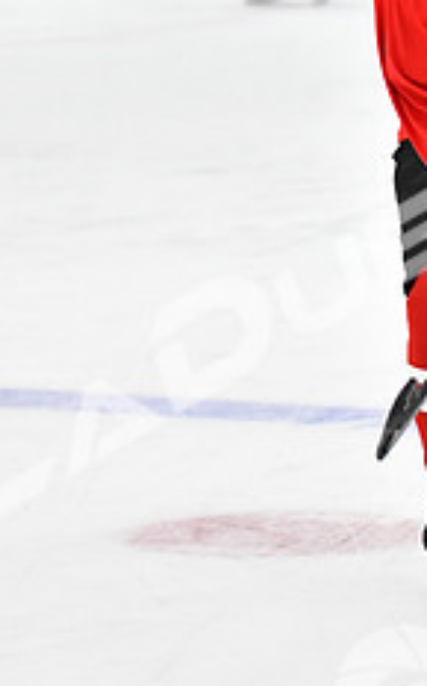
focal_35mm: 328
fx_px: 6126
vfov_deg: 6.4
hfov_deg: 4.0
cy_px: 261
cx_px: 330
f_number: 2.8
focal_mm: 86
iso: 5000
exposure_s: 1/1250
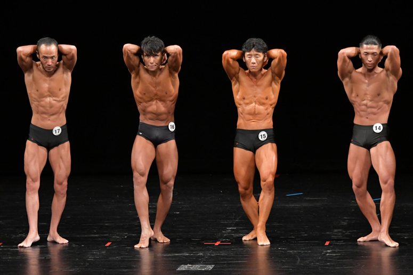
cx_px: 206
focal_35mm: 255
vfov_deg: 5.4
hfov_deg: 8.1
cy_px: 138
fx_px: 2924
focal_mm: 170
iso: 3200
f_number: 5.6
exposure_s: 1/400
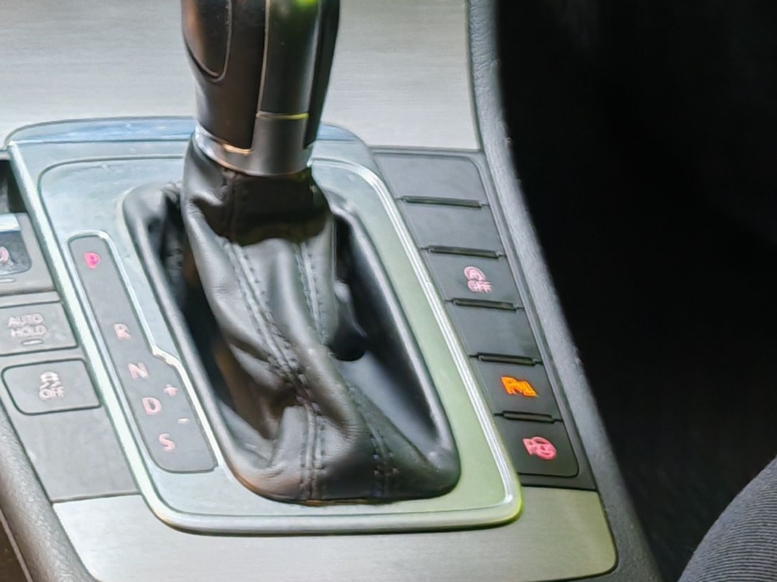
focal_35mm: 100
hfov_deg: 16.4
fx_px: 2244
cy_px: -350
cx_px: -625
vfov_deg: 13.7
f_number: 1.4
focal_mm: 6.83
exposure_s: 1/33
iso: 100
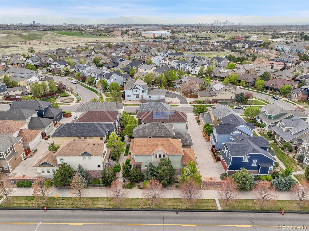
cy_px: 116
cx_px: 154
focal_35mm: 24
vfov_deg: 56.8
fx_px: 214
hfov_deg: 71.6
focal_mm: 12.29
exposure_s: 1/80
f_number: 2.8
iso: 160
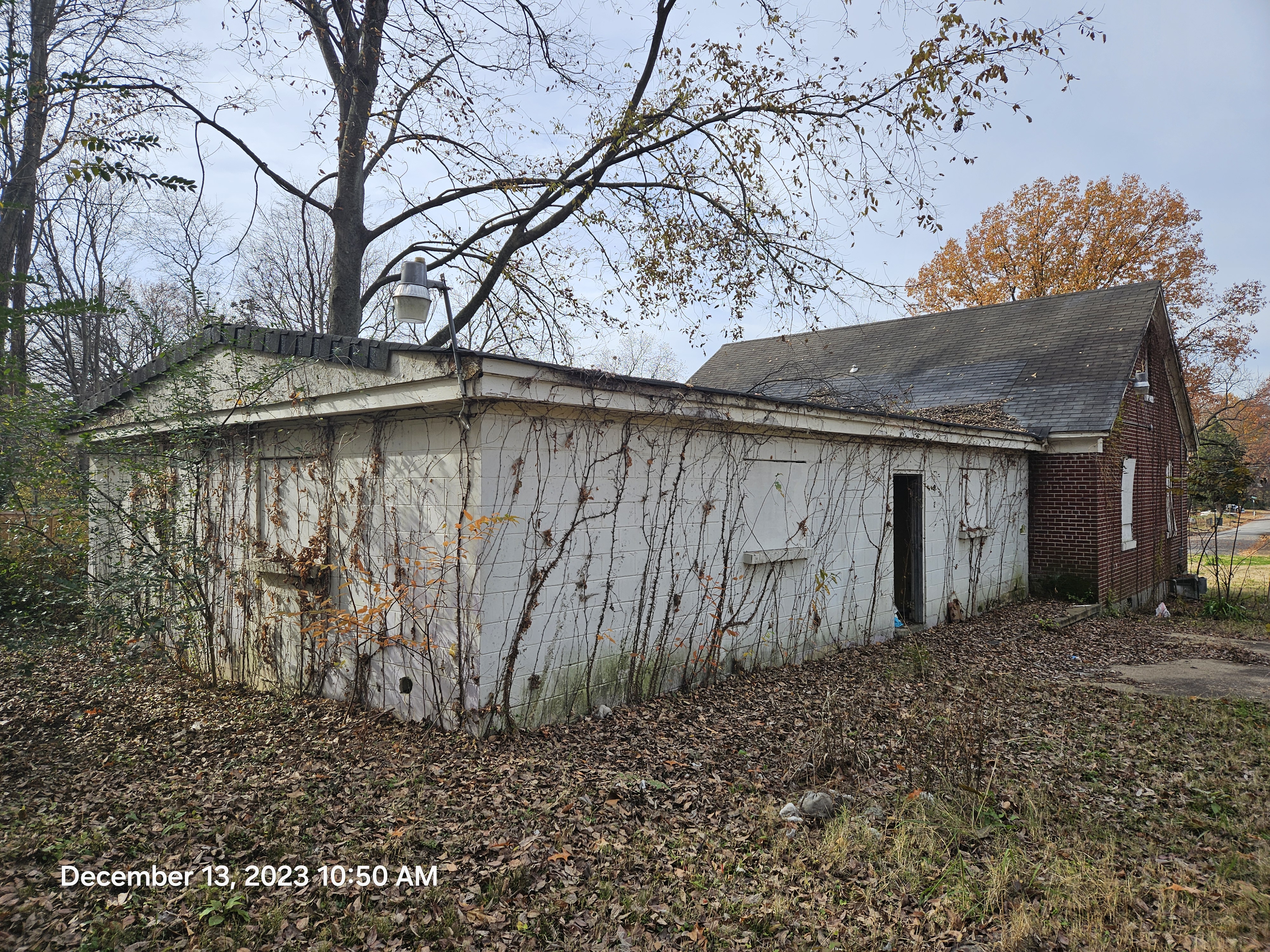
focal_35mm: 23
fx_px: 844
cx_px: 635
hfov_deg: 73.9
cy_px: 476
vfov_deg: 58.9
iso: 25
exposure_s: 1/1252
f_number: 1.8
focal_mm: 5.4
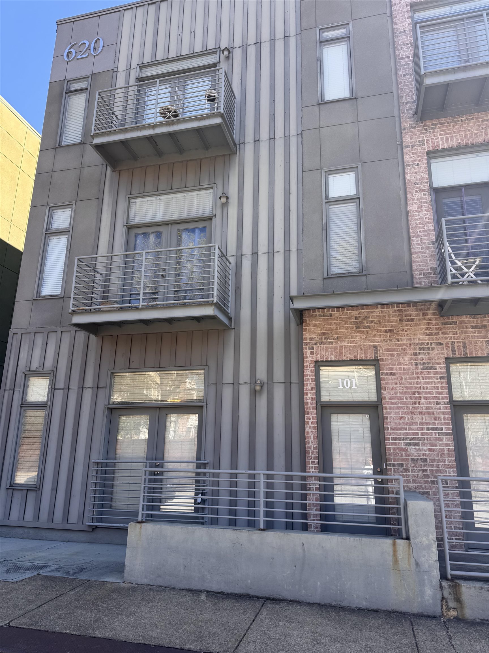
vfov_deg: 71.6
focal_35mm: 24
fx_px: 452
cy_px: 326
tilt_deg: +15.6
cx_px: 244
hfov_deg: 56.8
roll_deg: -1.0
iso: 80
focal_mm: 6.76
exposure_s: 1/966
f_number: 1.78
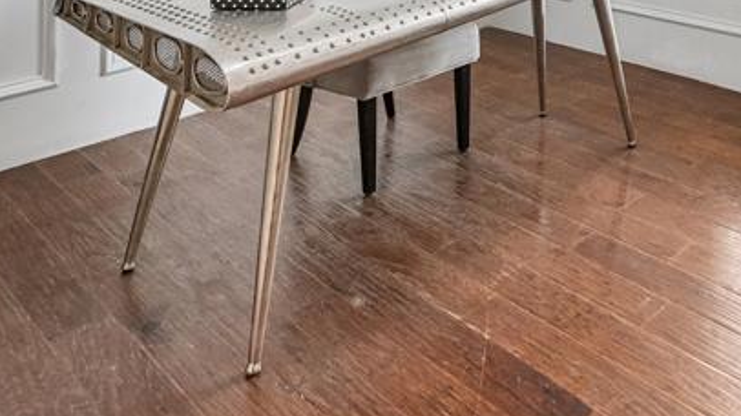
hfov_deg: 50.6
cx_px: 597
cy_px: -172
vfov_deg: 25.7
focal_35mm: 37
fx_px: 727
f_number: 8
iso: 400
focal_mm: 14
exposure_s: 1/50
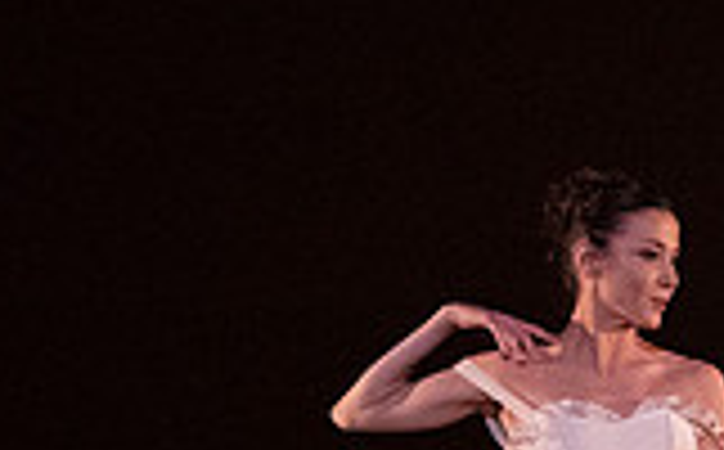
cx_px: 737
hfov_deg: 1.6
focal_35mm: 1296
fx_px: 25527
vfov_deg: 1.0
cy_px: 749
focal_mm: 352
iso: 20000
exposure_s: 1/400
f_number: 5.6
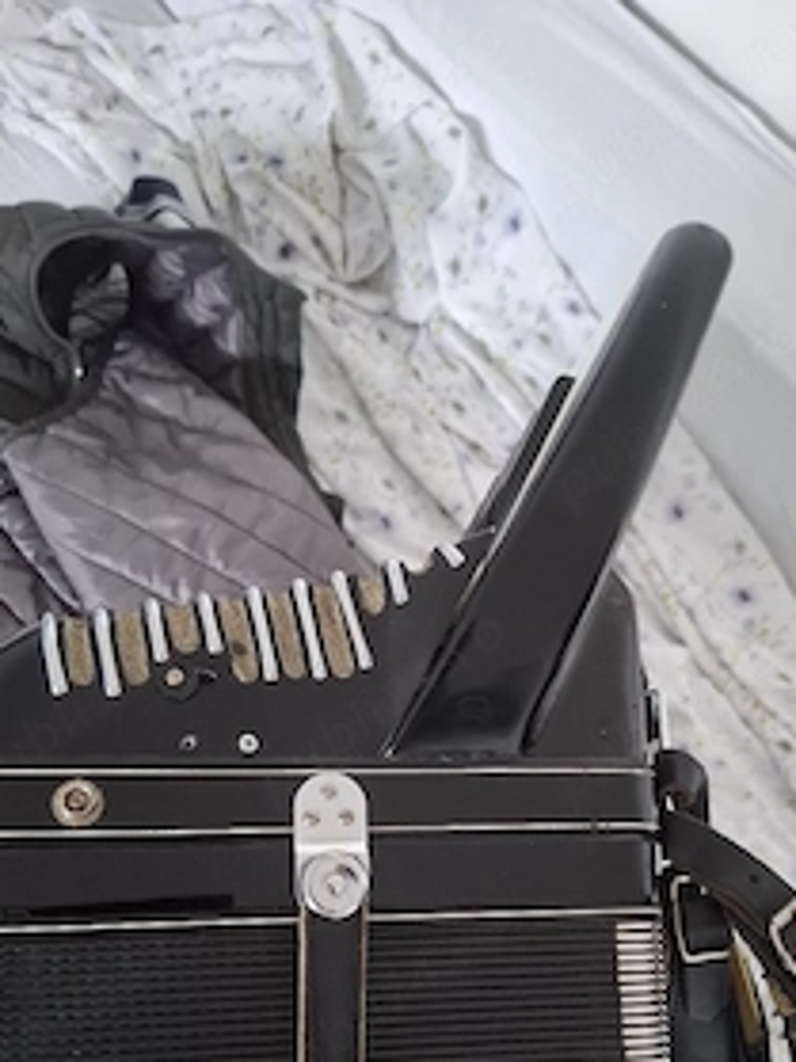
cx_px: 457
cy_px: 754
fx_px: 1013
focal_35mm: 33
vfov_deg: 53.6
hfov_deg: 42.8
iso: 320
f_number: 1.8
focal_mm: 5.54
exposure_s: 1/40
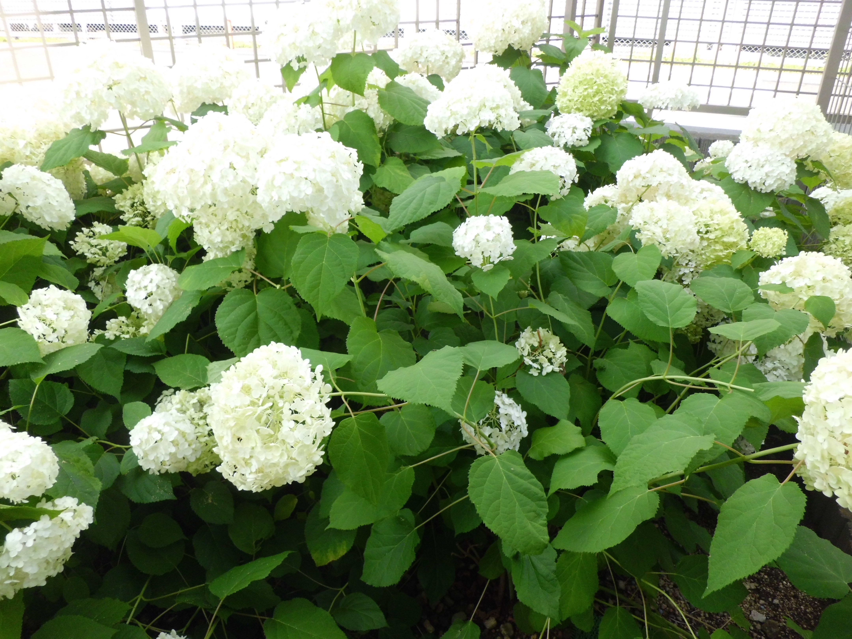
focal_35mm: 26
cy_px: 320
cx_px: 426
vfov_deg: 53.1
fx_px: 640
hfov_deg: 67.3
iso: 100
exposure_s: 1/200
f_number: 2.8
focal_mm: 4.7
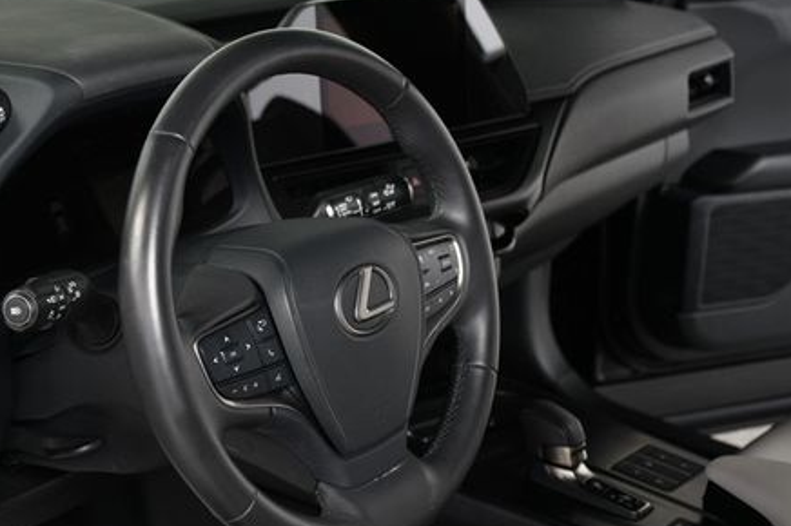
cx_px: 214
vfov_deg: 20.6
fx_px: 1449
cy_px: 272
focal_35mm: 66
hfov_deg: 30.1
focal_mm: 30
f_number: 4
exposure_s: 1/160
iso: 100
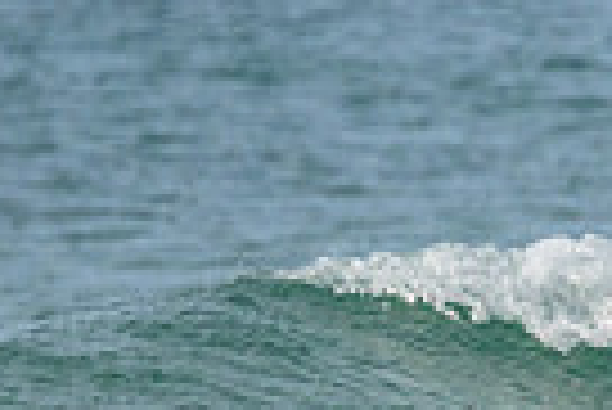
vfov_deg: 0.4
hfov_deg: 0.6
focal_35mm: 3414
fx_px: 58099
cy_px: 439
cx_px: 927
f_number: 11
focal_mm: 800
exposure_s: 1/1250
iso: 2200
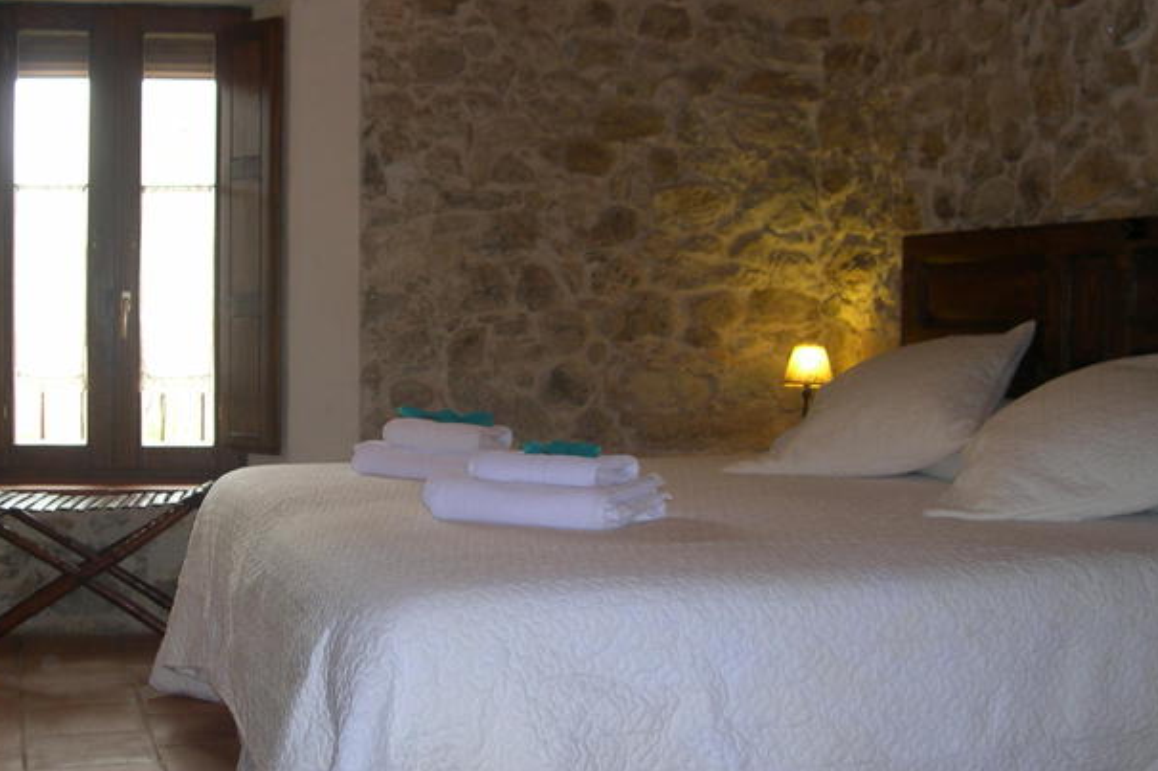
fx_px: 1576
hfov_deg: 40.2
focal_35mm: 49
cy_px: 395
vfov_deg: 27.5
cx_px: 477
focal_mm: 8
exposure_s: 1/30
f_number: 2.8
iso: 100
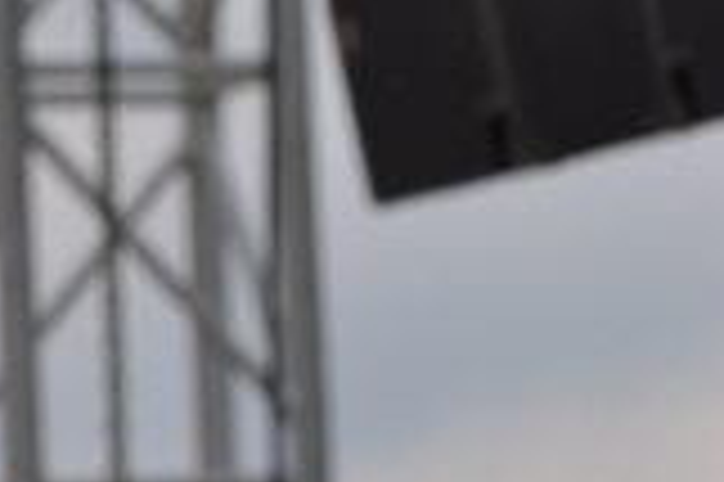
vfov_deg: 1.2
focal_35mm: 1192
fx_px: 23948
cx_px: -270
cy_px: 520
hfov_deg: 1.7
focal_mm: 200
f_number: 5.6
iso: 250
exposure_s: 1/2000
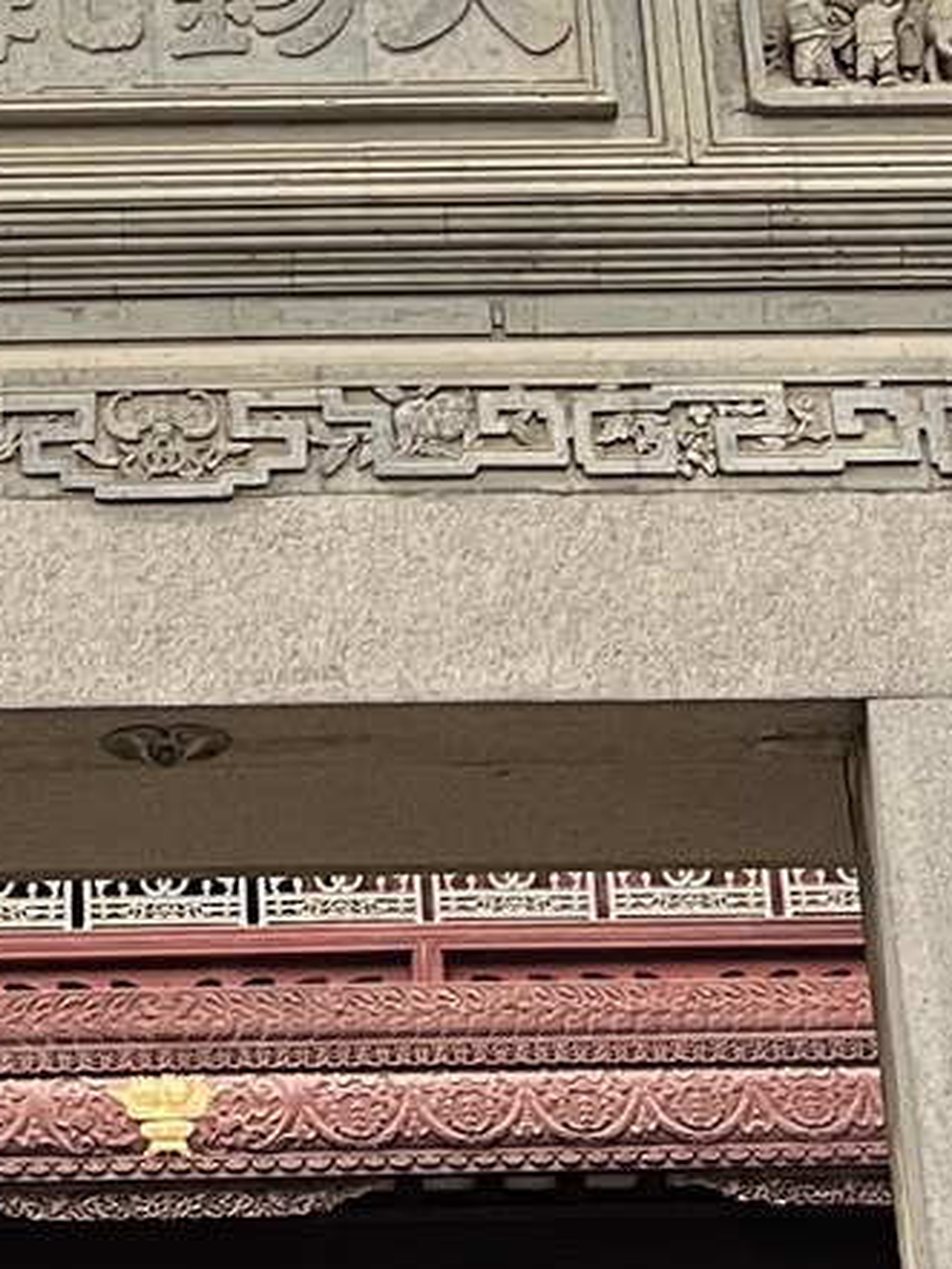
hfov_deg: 12.5
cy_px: -348
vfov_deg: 15.9
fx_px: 4325
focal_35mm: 118
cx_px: 135
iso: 125
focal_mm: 5.7
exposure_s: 1/83
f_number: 1.5
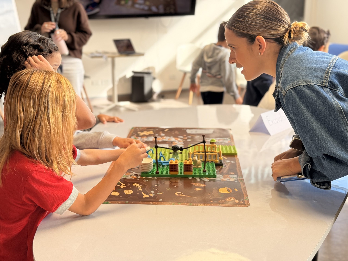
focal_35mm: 48
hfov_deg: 39.7
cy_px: 130
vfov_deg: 30.3
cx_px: 174
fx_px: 483
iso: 64
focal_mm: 6.76
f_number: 1.78
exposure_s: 1/348
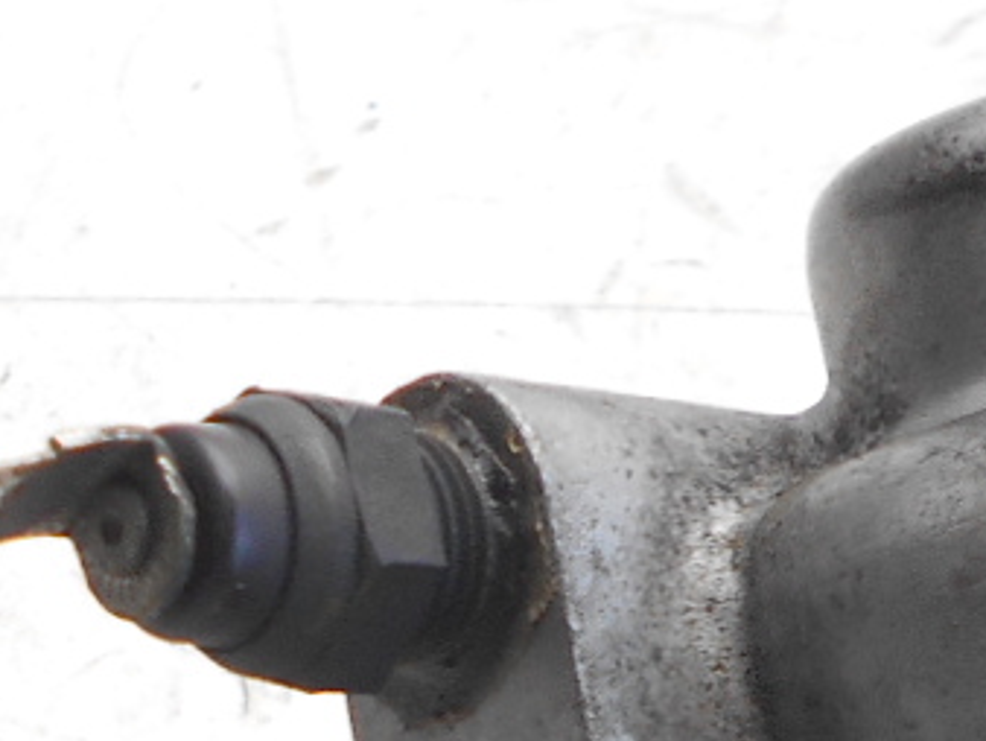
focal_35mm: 123
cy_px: 1284
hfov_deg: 15.7
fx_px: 3506
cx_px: 977
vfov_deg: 11.3
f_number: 3.2
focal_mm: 4.6
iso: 110
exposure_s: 1/30
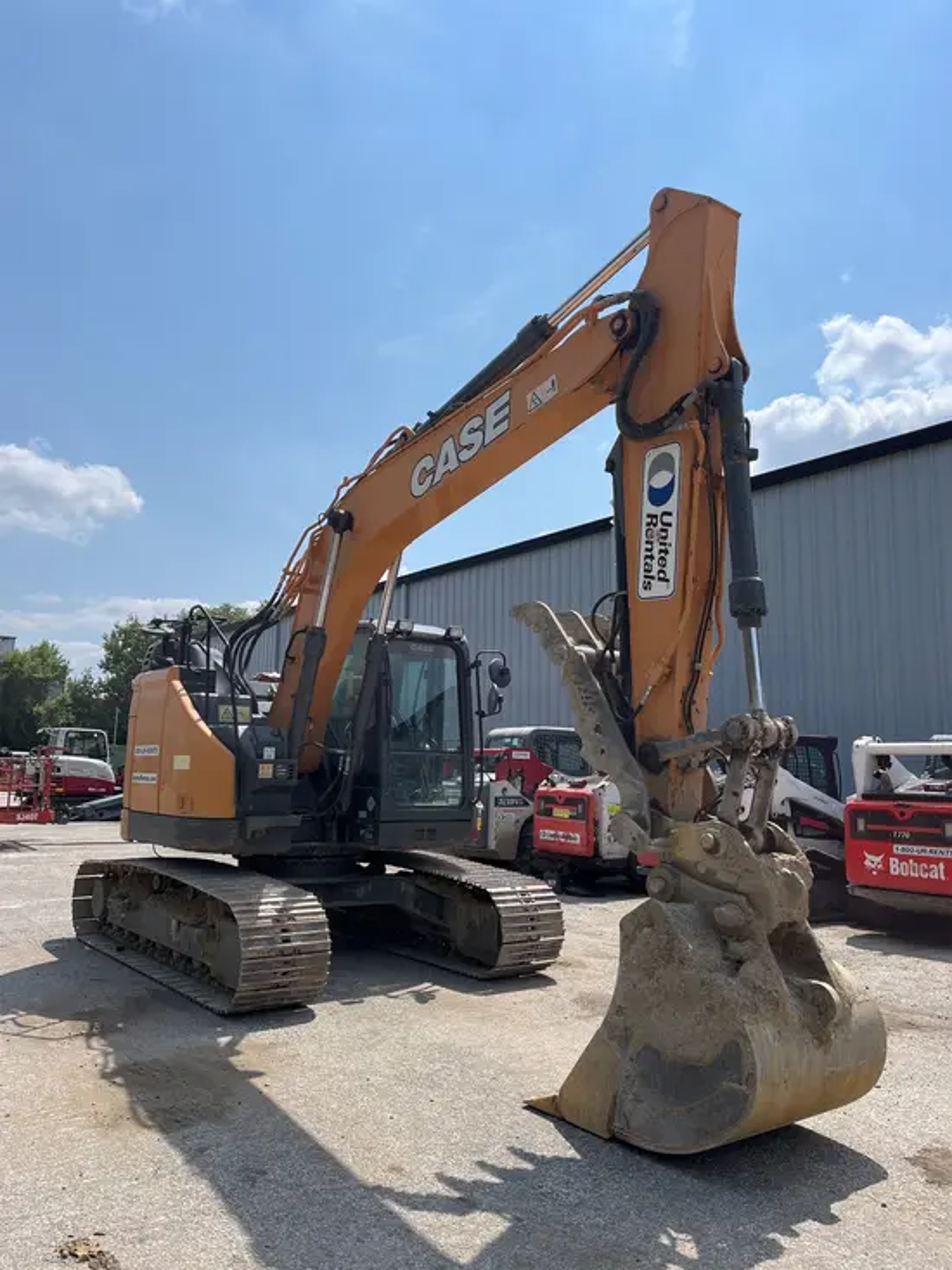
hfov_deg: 53.1
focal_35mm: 26
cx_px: 476
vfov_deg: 67.3
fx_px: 953
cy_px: 635
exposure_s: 1/6173
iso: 50
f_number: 1.6
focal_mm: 5.1
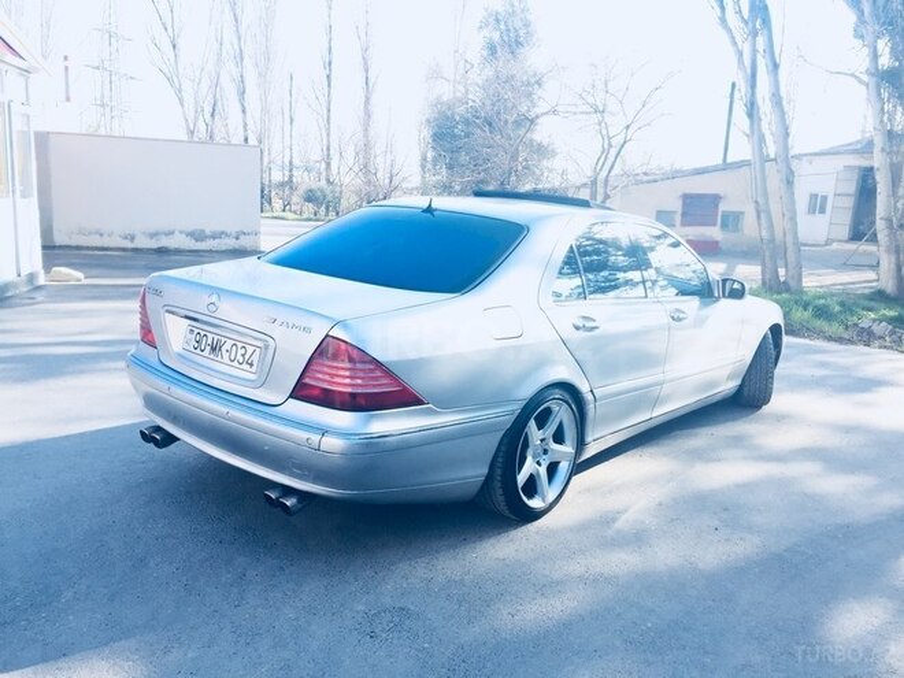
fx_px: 757
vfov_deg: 48.2
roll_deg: -2.1
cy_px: 339
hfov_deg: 61.7
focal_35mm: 29
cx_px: 452
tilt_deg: -10.1
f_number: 2.2
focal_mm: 4.15
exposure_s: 1/295
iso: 32
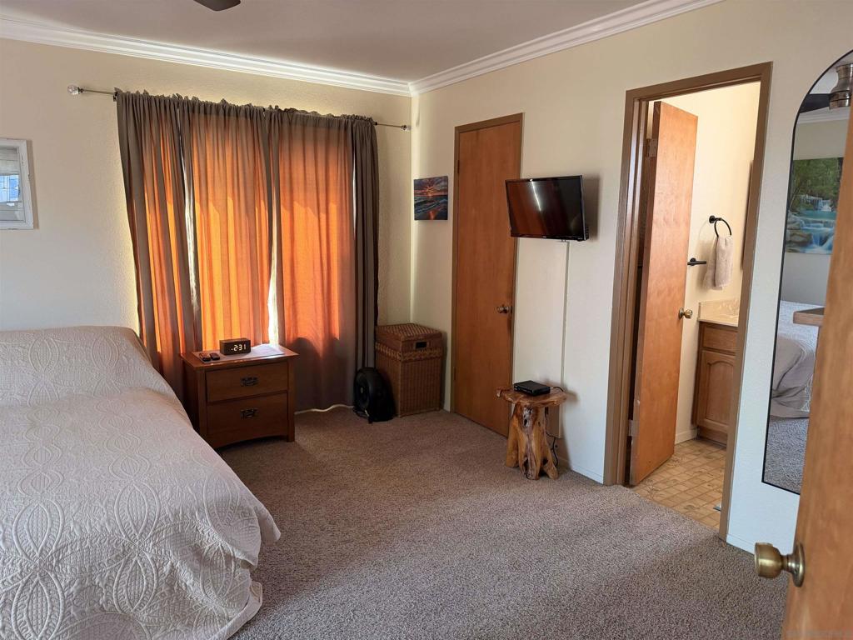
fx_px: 591
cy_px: 320
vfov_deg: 56.8
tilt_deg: -10.7
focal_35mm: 24
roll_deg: -0.2
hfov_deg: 71.6
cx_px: 426
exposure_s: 1/95
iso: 200
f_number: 1.78
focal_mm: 6.76
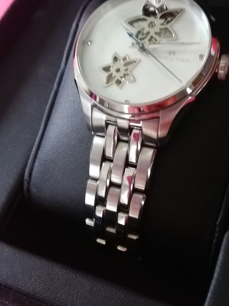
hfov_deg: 37.7
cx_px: 124
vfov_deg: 49.0
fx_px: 335
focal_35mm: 38
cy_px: 160
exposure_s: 1/20
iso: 640
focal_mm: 3.81
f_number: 2.2
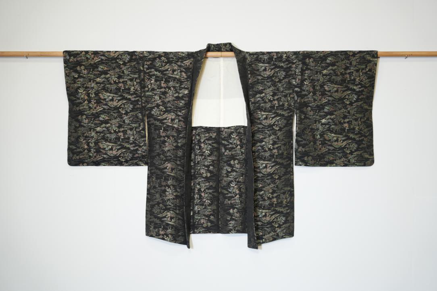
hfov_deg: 26.3
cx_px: 218
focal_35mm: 77
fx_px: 935
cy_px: 146
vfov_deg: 17.7
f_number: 4
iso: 1000
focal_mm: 77
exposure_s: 1/80
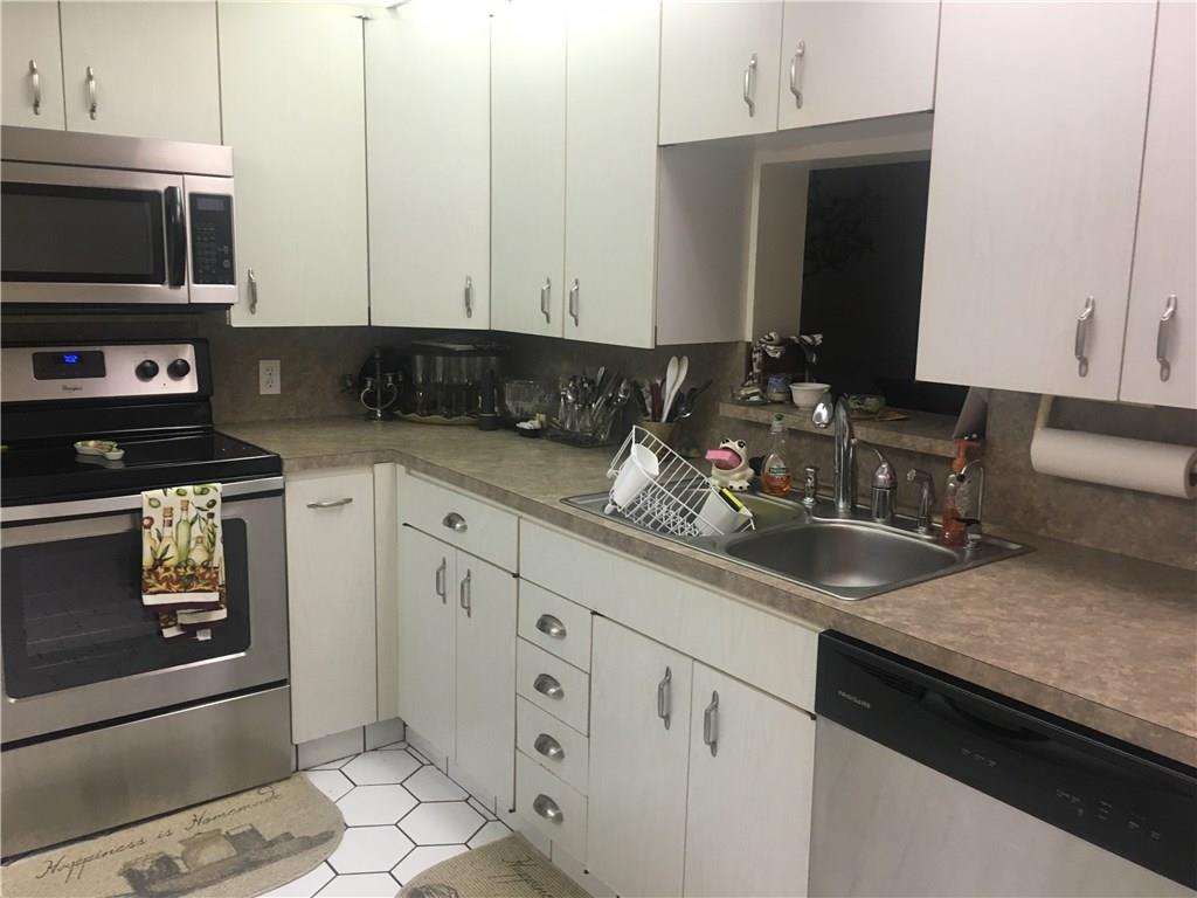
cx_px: 598
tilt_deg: -9.4
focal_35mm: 29
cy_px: 449
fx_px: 1003
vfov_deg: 48.2
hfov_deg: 61.7
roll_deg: -2.6
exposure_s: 1/30
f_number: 2.2
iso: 100
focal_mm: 4.15
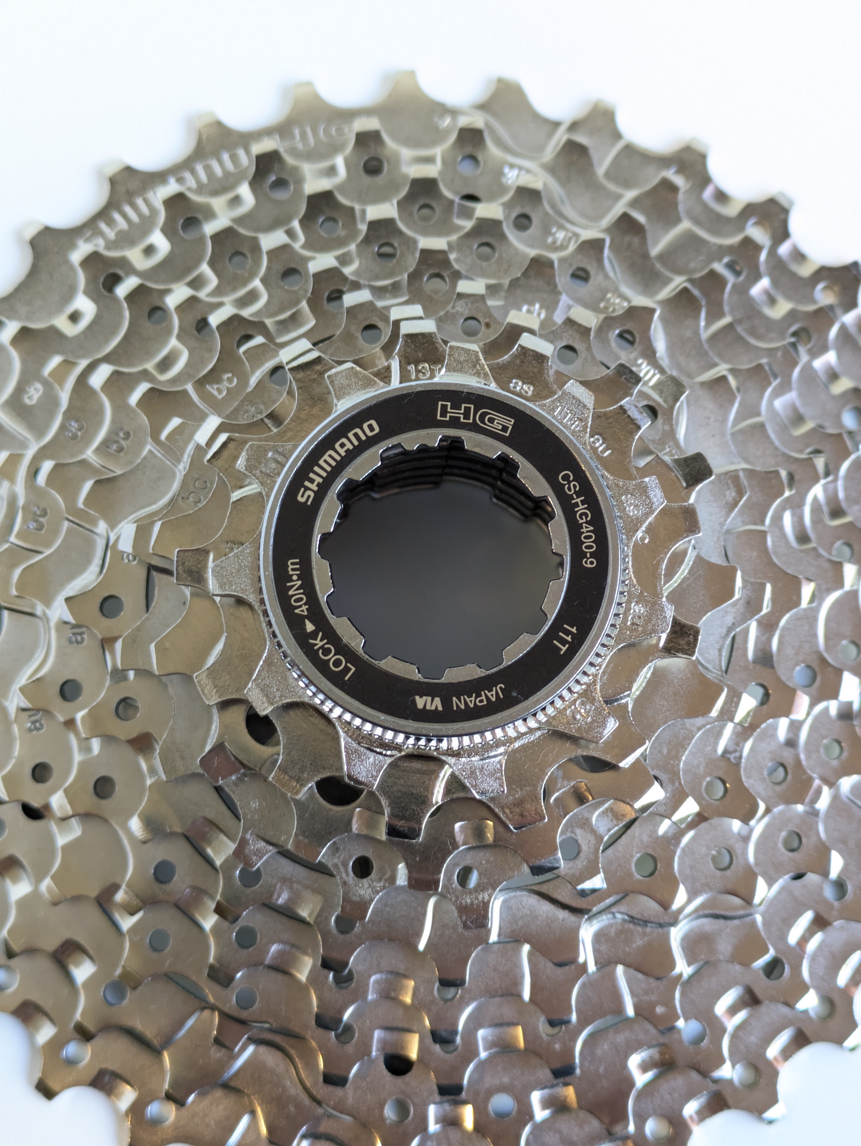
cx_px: 430
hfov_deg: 28.6
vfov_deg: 37.5
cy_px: 573
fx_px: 1690
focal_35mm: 51
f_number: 1.89
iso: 410
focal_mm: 5.43
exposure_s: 1/50
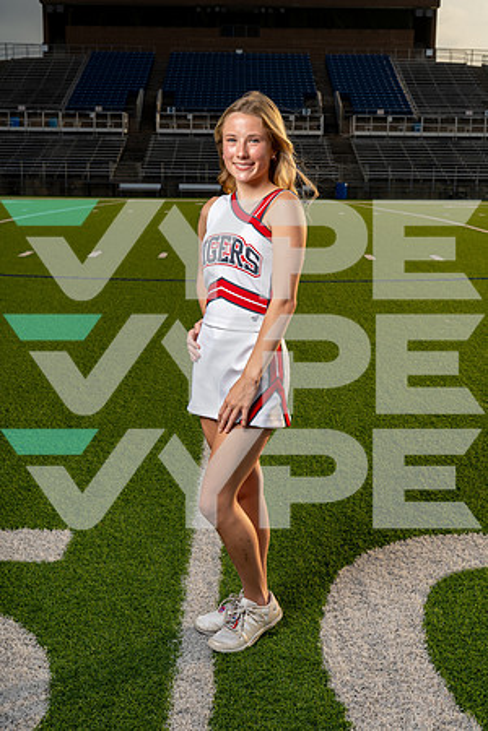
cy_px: 366
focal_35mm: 47
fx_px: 956
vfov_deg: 41.9
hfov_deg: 28.6
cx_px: 244
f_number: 8
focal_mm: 47
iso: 100
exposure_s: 1/250
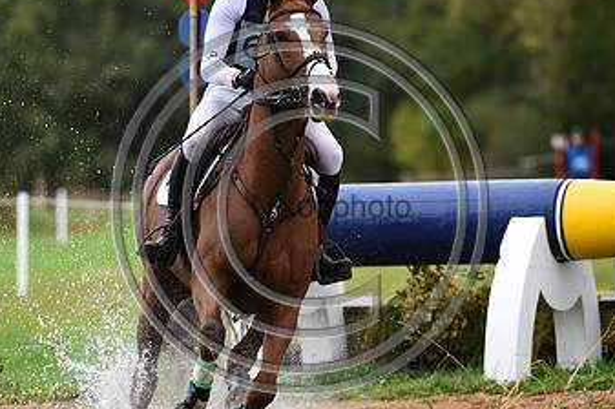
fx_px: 8806
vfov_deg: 2.7
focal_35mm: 516
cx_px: 279
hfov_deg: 4.0
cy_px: 183
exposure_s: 1/1000
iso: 1100
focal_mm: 300
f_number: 4.5
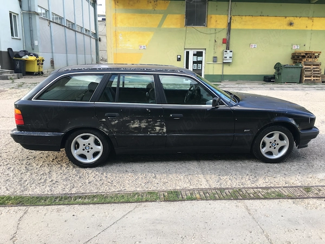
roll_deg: -0.9
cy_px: 122
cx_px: 162
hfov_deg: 61.7
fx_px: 272
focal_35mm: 29
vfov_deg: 48.2
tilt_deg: -12.1
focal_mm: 4.15
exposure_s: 1/131
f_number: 2.2
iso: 25
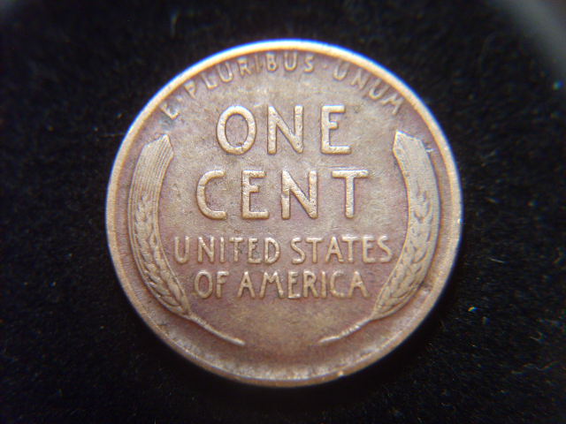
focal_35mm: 35
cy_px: 212
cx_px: 283
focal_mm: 5.8
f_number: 2.8
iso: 96
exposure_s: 1/30
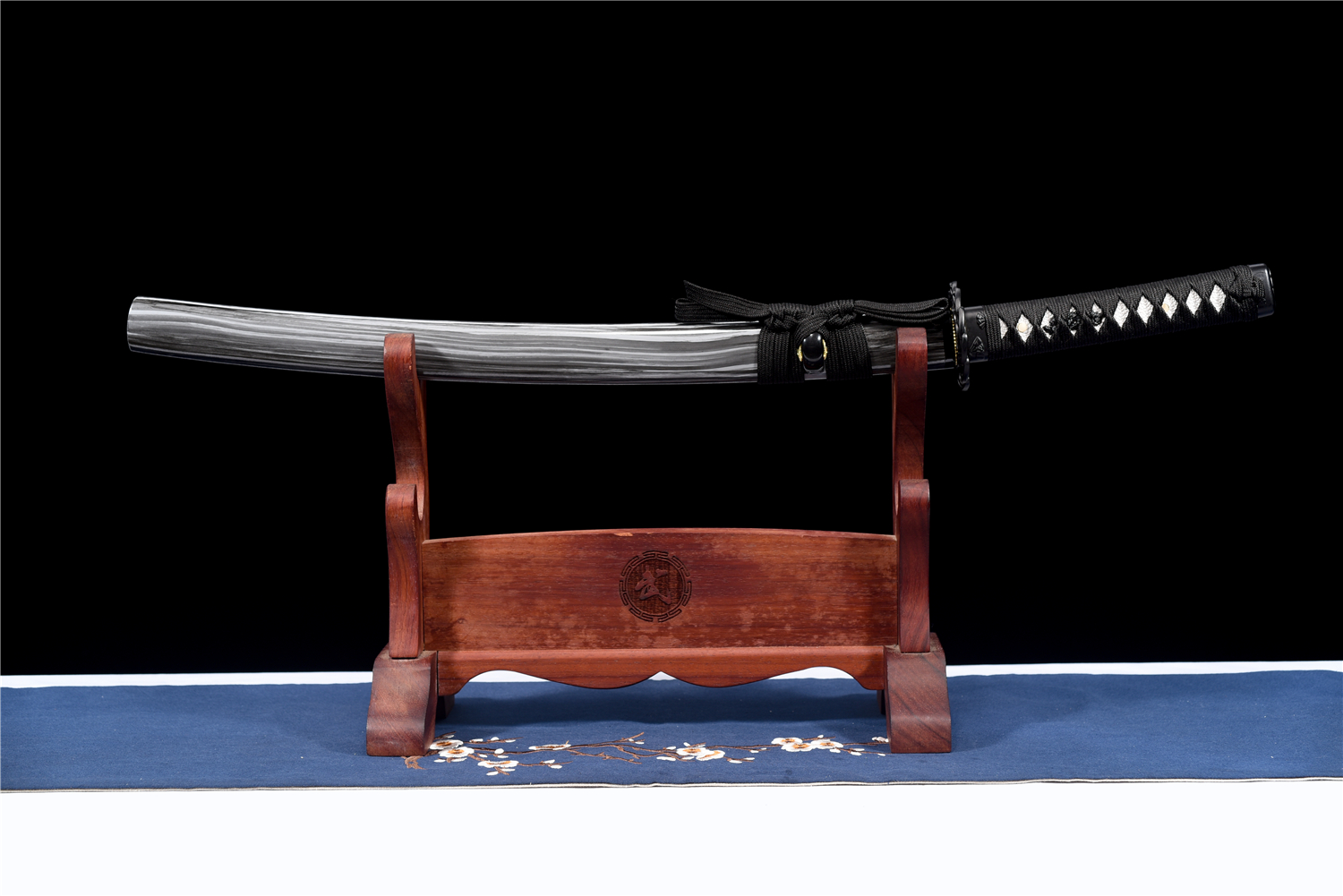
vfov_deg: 22.6
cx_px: 672
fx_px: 2239
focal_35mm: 60
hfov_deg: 33.4
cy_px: 448
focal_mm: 60
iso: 100
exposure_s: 1/100
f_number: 7.1
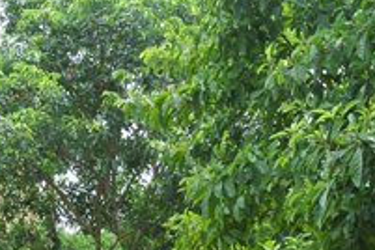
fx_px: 875
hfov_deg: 24.2
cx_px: 186
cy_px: 352
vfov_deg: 15.3
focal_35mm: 84
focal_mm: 11
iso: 200
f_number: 3.5
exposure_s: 1/400
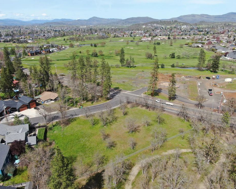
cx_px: 117
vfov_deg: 54.9
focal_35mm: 26
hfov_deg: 66.0
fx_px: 182
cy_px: 98
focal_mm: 4.39
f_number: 2.8
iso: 100
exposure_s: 1/1000
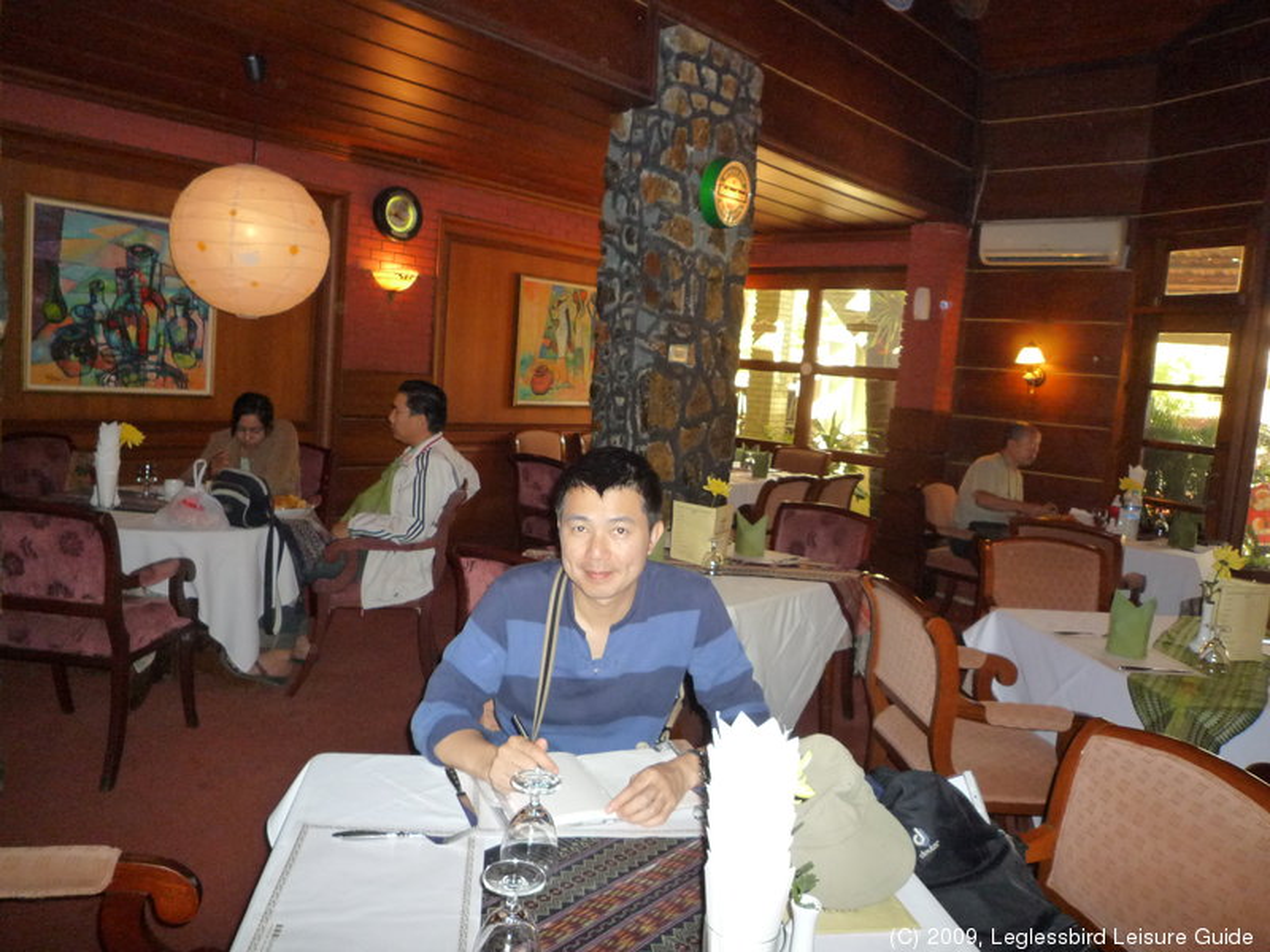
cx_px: 635
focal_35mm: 25
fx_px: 917
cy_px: 476
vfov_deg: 54.9
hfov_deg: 69.4
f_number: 2.8
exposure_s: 1/30
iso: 400
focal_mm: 4.4
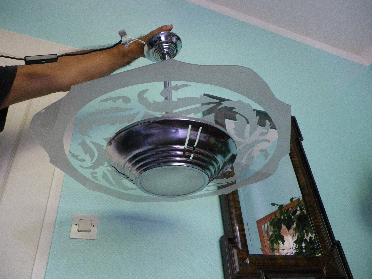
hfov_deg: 63.4
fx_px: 301
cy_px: 140
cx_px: 186
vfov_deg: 49.7
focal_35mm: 28
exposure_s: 1/60
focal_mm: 4.9
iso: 250
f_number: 2.6
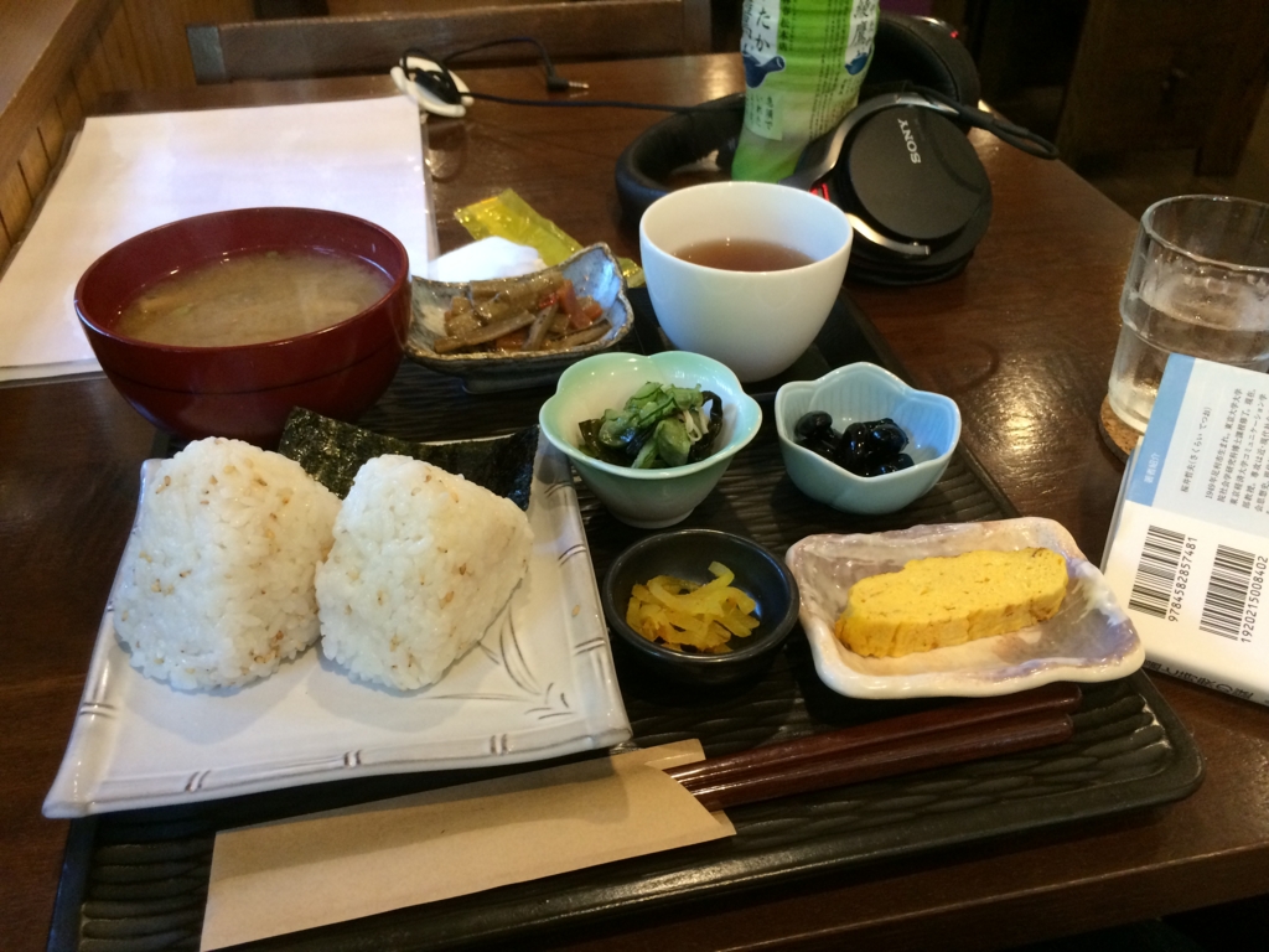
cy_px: 476
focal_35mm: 29
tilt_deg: -39.3
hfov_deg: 61.7
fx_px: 1063
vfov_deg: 48.2
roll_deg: -0.1
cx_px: 634
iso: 200
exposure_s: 1/30
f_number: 2.2
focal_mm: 4.15
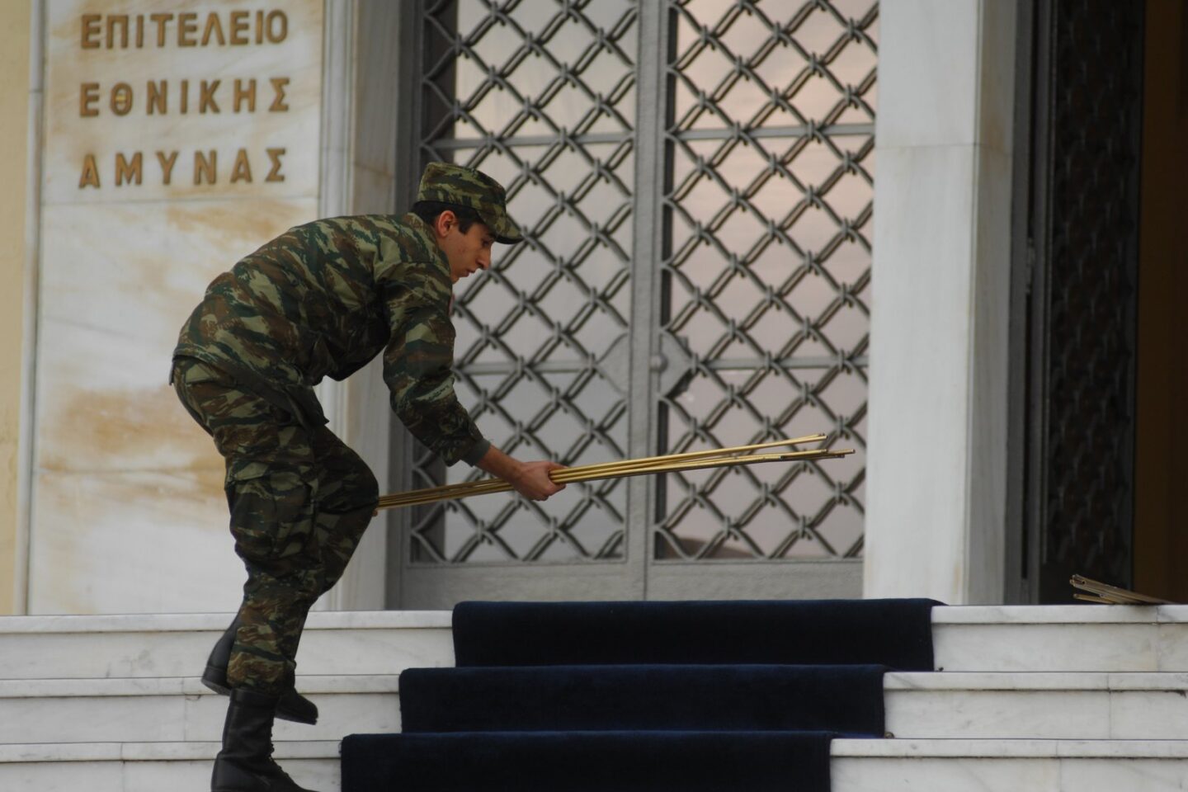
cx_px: 594
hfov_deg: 7.4
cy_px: 396
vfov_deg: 5.0
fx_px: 9157
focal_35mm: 278
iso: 200
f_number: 3.5
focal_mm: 185
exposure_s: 1/400
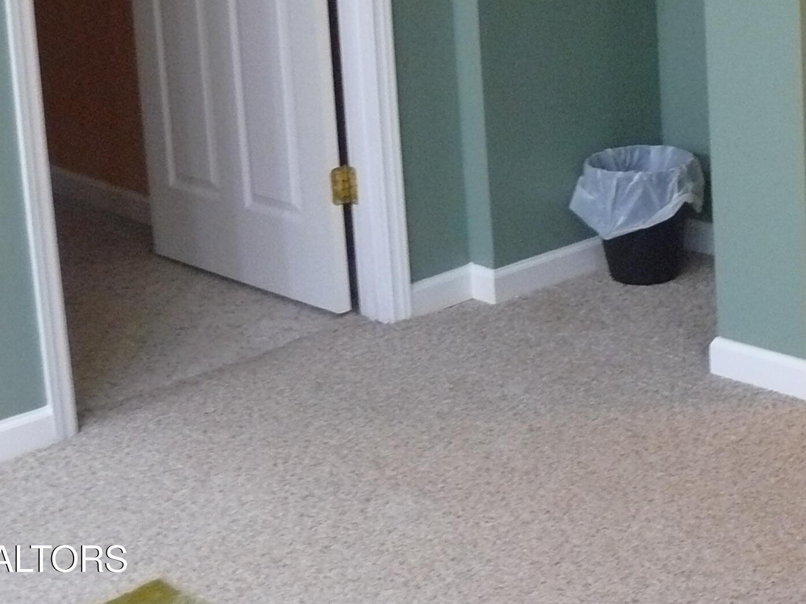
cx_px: 716
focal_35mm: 77
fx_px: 1793
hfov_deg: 24.6
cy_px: -28
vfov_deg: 18.5
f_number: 2.8
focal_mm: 6
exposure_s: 1/20
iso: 400
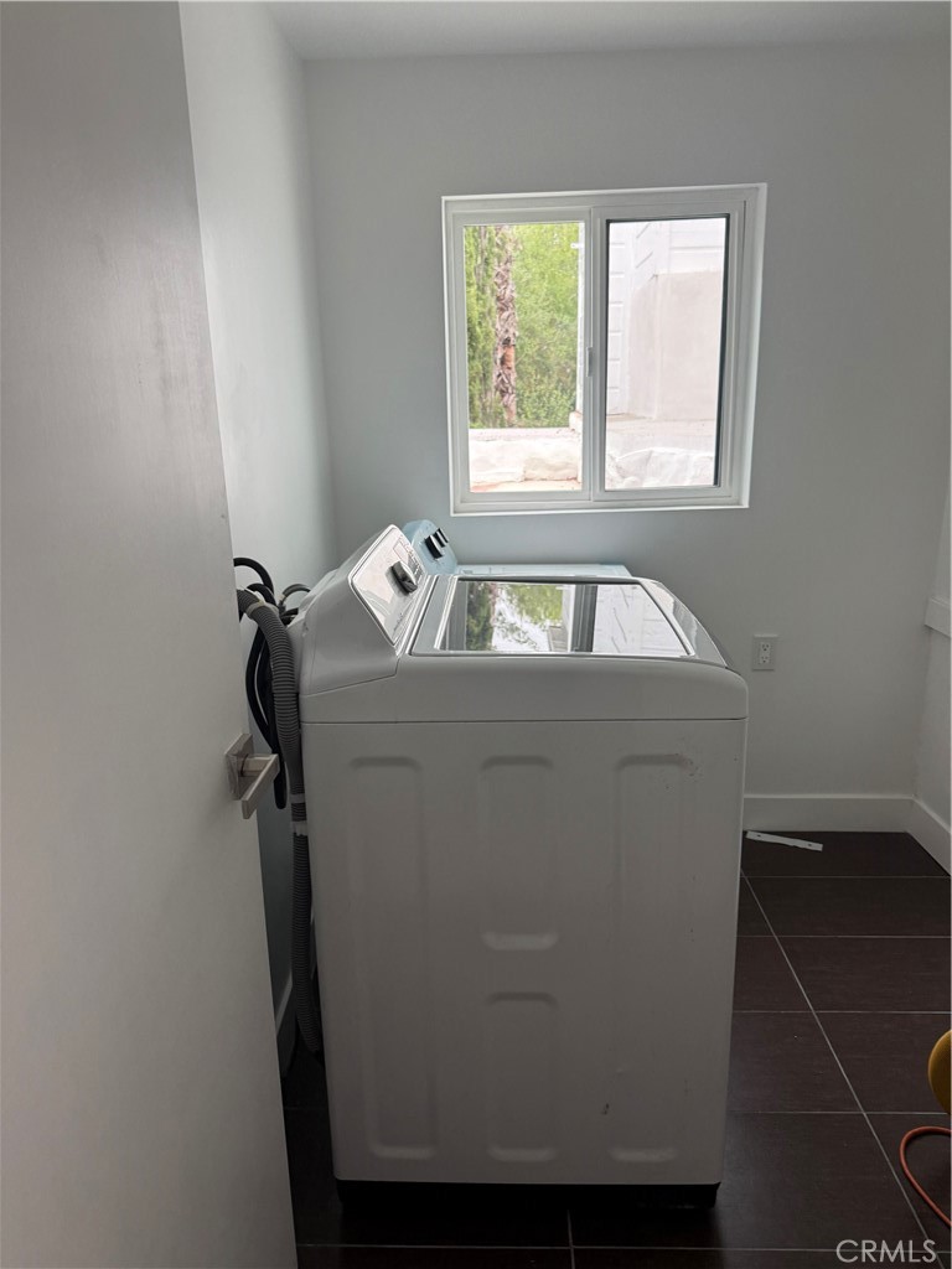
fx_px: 880
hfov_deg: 56.8
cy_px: 634
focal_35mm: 24
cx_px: 476
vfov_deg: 71.6
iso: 125
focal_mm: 6.76
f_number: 1.78
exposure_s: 1/60
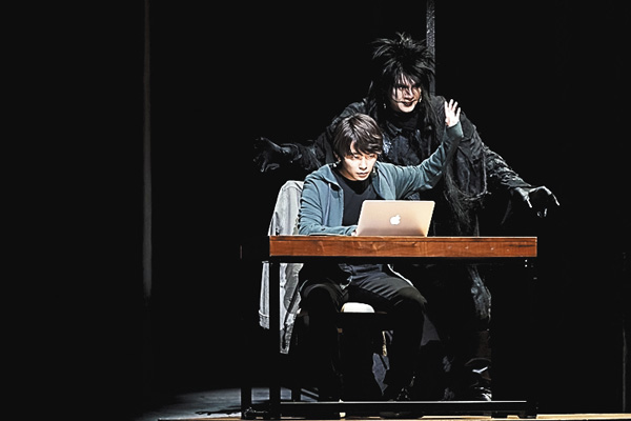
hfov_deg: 8.4
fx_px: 4294
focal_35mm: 245
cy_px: 210
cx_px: 316
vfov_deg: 5.6
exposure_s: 1/100
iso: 6400
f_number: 4
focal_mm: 245
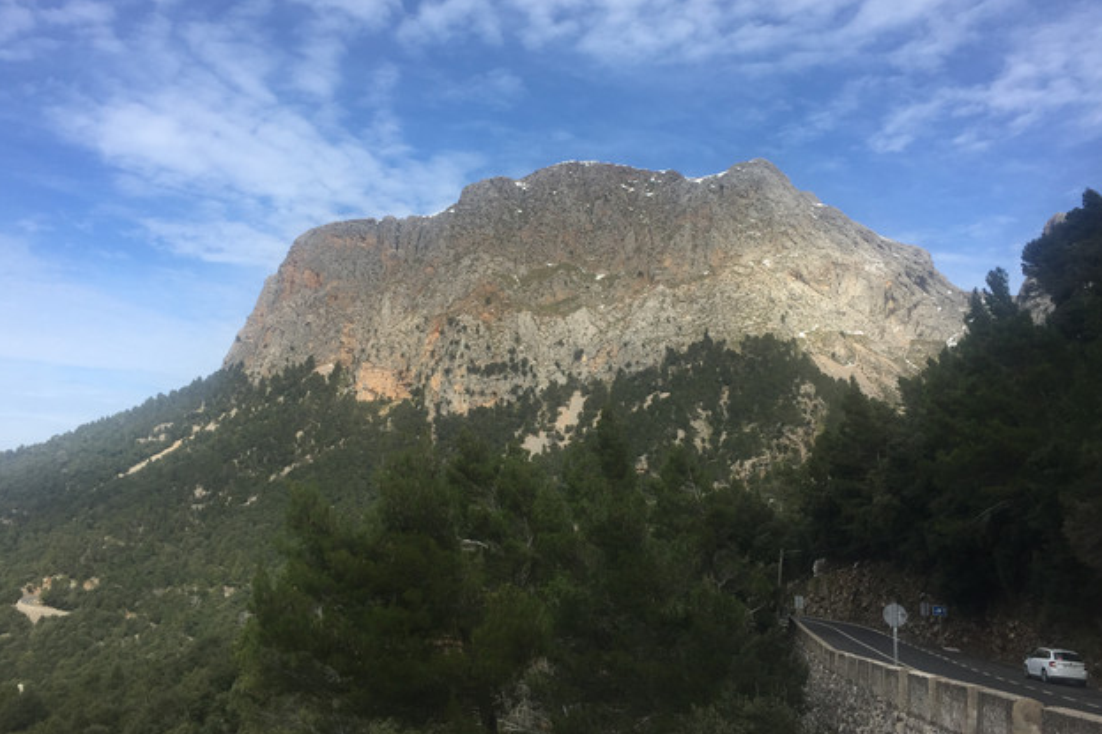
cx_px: 547
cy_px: 324
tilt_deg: +13.2
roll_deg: -3.2
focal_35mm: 31
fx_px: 949
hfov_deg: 60.3
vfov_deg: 42.2
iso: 32
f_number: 2.2
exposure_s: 1/1522
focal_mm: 4.15
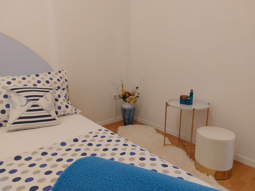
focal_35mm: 25
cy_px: 96
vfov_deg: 54.9
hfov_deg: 69.4
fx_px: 184
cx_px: 128
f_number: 1.8
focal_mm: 5.23
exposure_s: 1/50
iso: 200
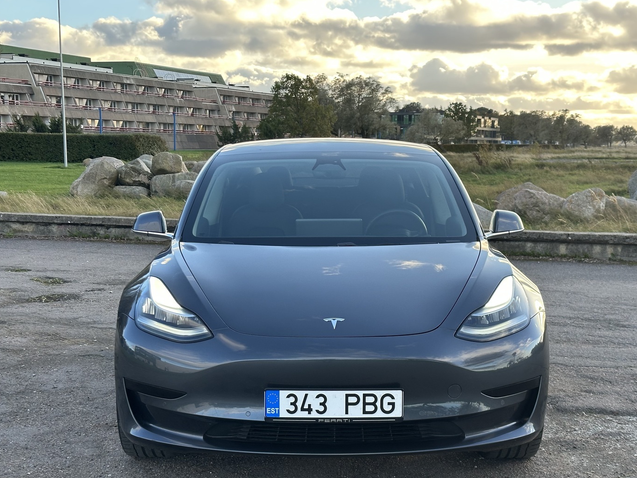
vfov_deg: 26.1
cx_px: 343
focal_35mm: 56
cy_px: 274
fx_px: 1031
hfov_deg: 34.3
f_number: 1.78
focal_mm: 6.86
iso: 64
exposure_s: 1/580
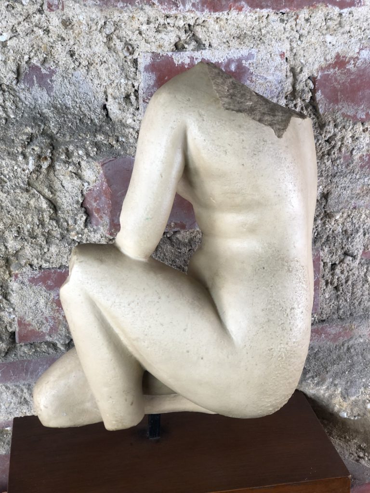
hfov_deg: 28.0
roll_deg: +0.0
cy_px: 246
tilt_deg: -19.3
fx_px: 741
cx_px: 185
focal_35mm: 52
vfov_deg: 36.8
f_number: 2.4
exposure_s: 1/50
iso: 32
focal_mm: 6
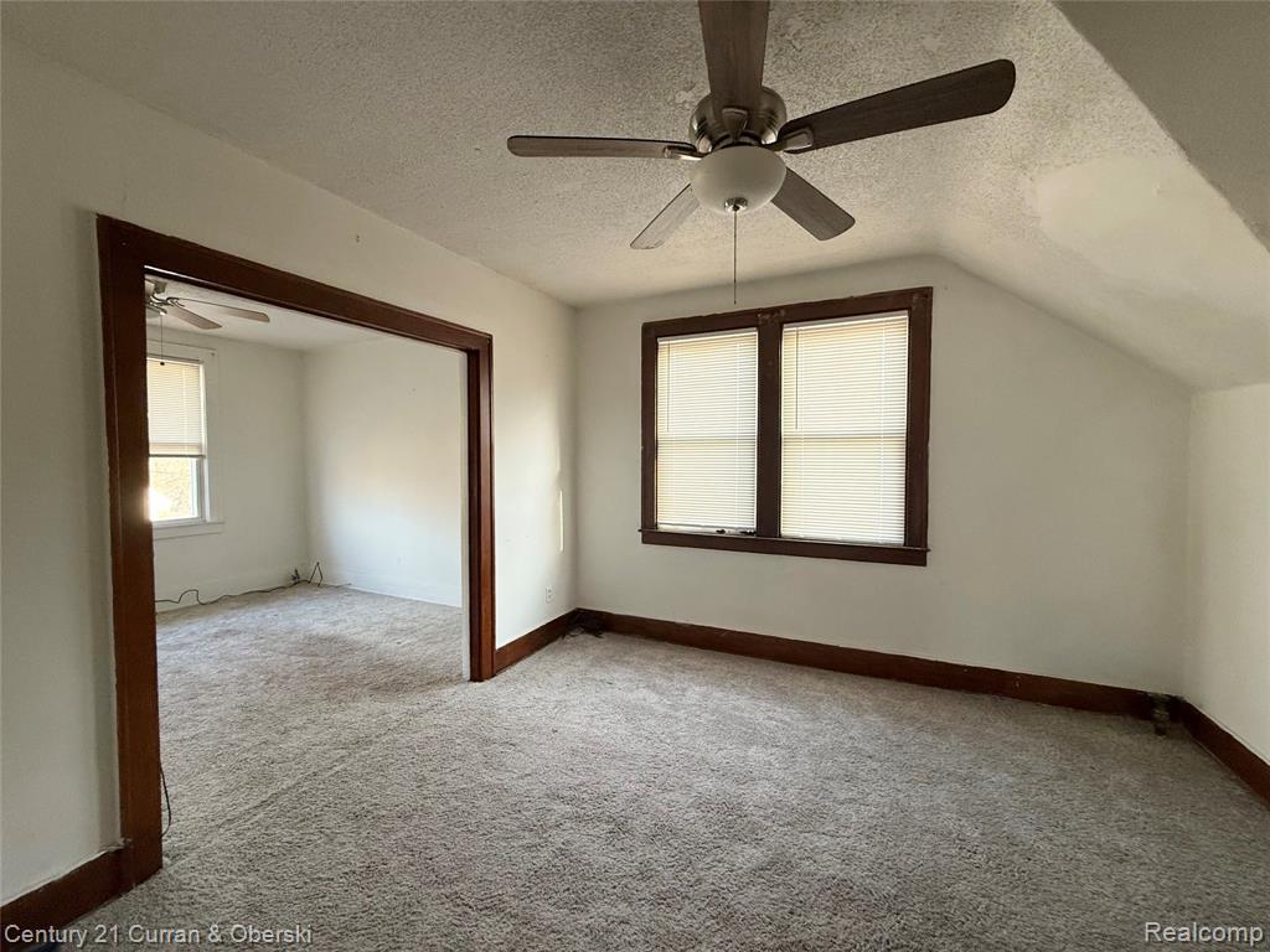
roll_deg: +1.5
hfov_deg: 102.1
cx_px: 635
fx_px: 514
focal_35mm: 14
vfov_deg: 85.7
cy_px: 476
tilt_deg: -0.4
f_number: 2.2
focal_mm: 2.22
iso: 200
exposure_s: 1/70
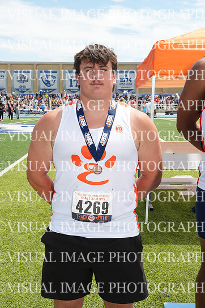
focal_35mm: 50
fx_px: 424
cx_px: 105
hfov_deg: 27.2
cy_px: 151
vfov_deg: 40.0
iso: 100
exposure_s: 1/160
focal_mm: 31
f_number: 8
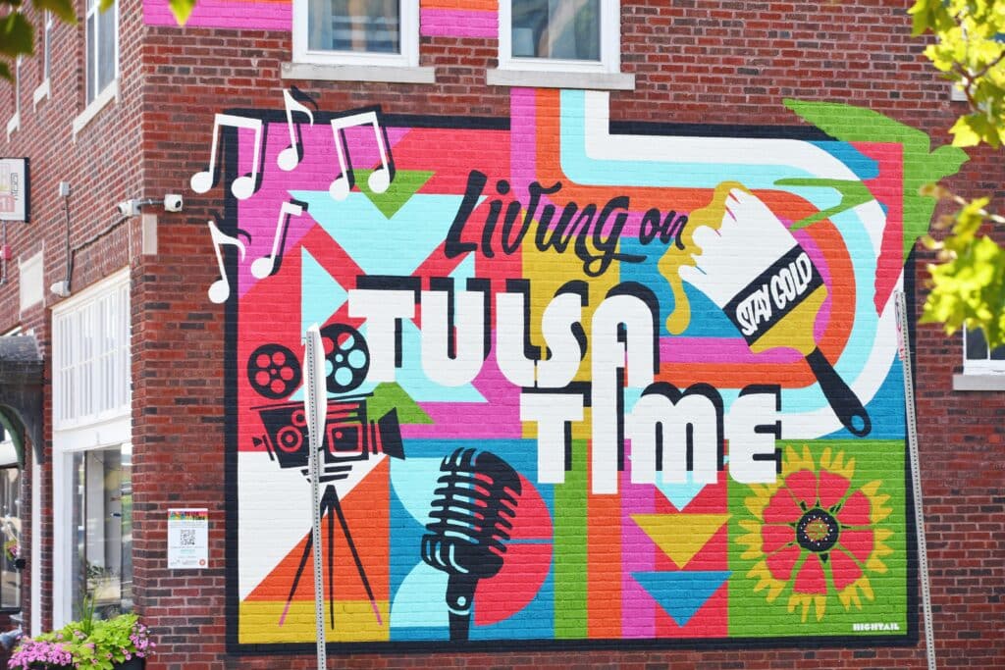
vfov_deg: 13.0
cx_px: 502
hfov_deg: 19.5
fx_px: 2931
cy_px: 335
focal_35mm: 105
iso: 200
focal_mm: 70
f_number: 6.3
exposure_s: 1/250
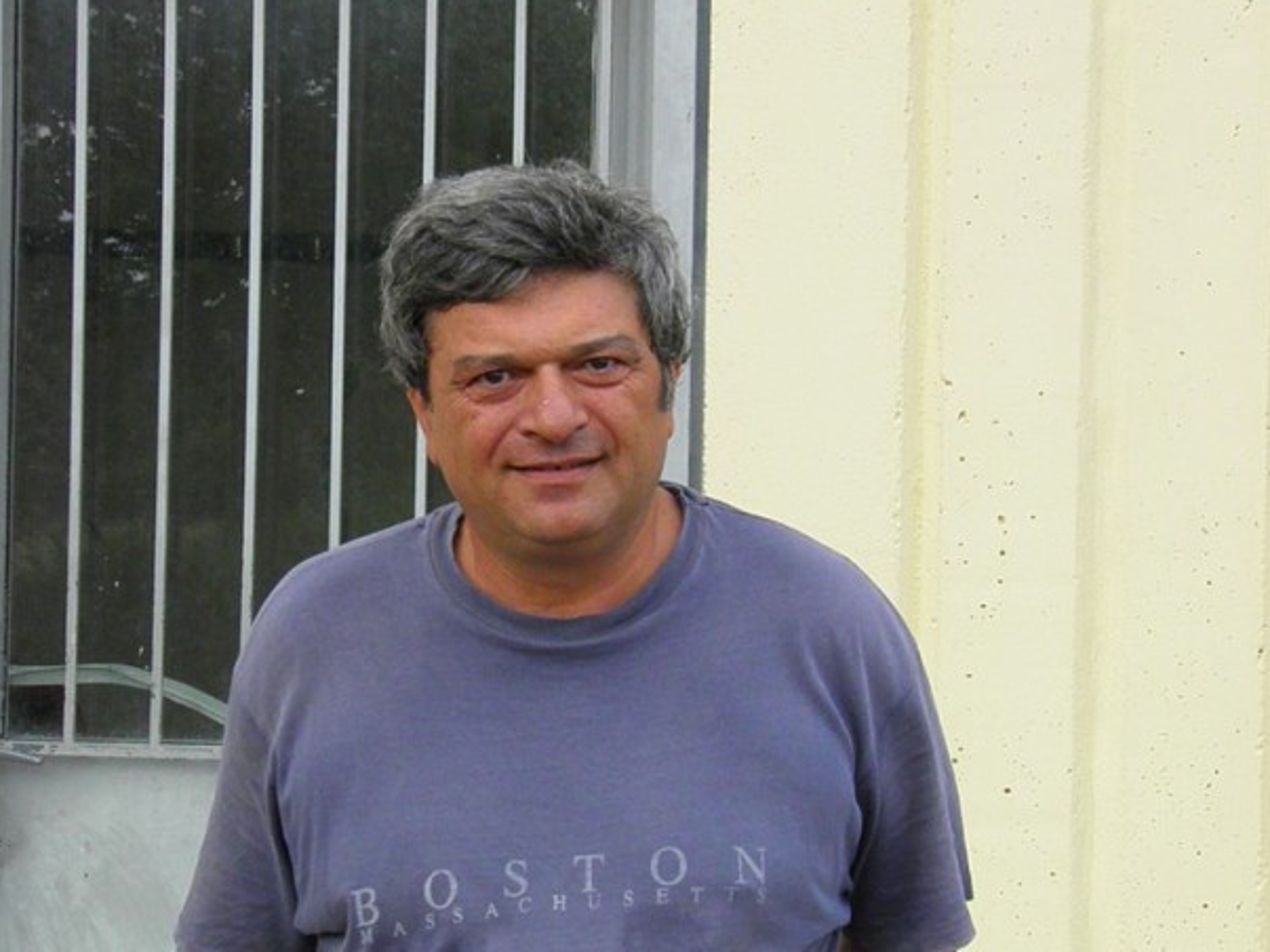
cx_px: 621
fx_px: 3375
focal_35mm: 92
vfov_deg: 16.1
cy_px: 462
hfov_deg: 21.3
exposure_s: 1/250
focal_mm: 15.2
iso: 500
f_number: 5.6
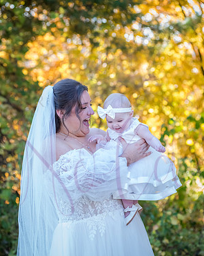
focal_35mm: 98
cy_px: 126
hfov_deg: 15.7
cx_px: 102
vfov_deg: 19.6
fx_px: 741
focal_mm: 86
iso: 800
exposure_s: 1/320
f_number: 4
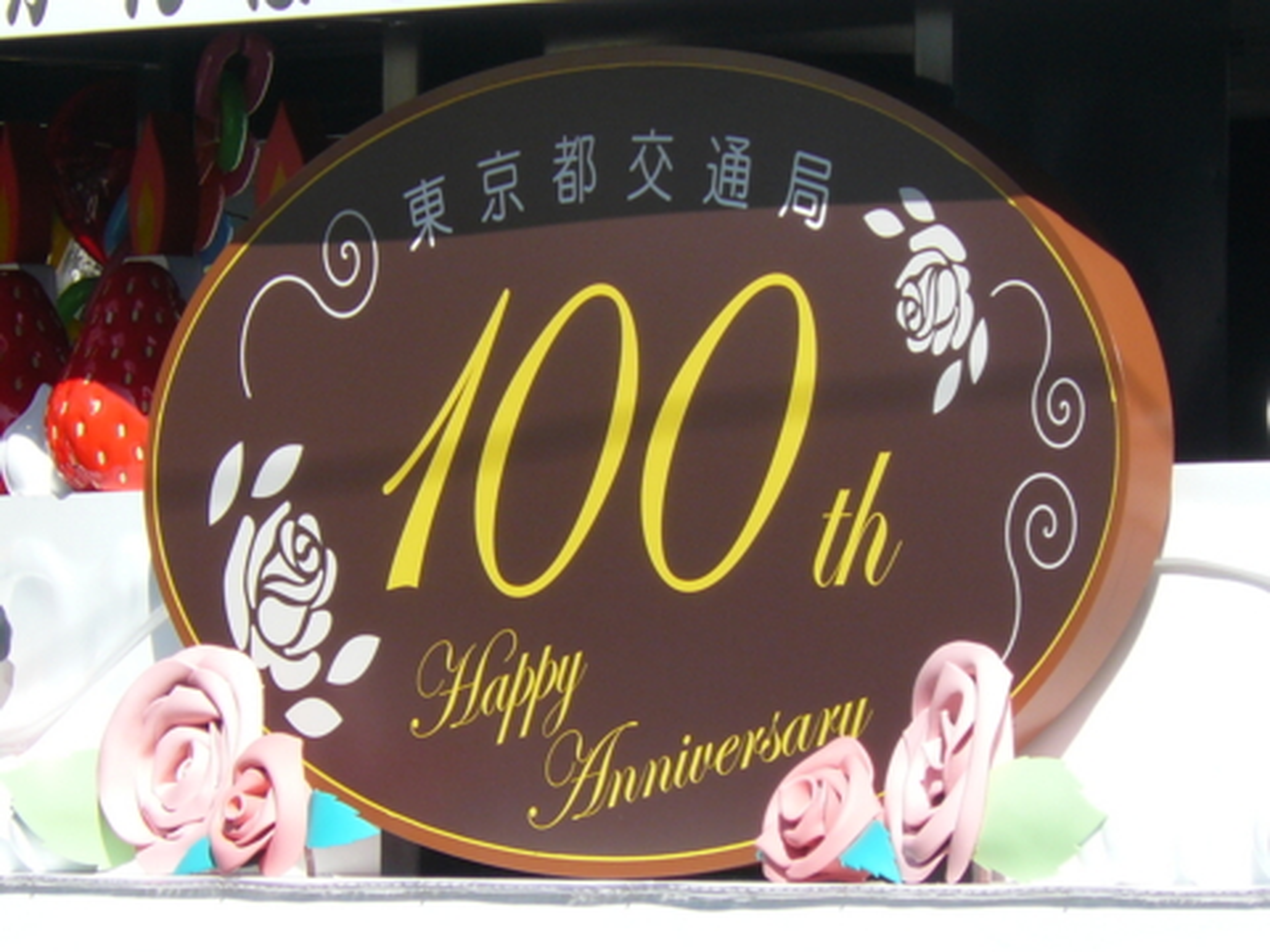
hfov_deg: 5.0
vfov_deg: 3.8
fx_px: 14529
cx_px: 635
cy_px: 476
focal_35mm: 396
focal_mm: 44
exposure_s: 1/400
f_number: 5.6
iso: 100
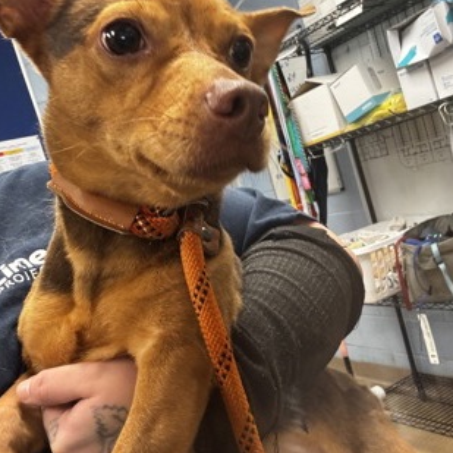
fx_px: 533
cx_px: 226
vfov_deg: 46.0
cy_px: 236
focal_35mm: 36
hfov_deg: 46.0
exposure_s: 1/43
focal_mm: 2.69
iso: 125
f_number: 1.9
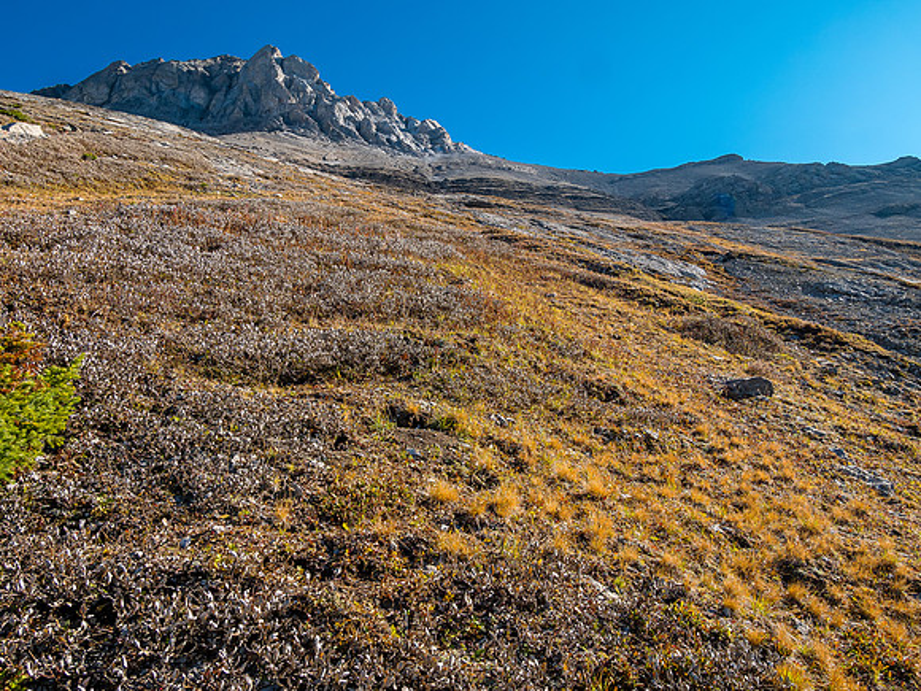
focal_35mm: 24
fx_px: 639
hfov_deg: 71.6
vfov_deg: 56.8
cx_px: 460
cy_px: 346
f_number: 8
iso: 200
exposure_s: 1/200
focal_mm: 12
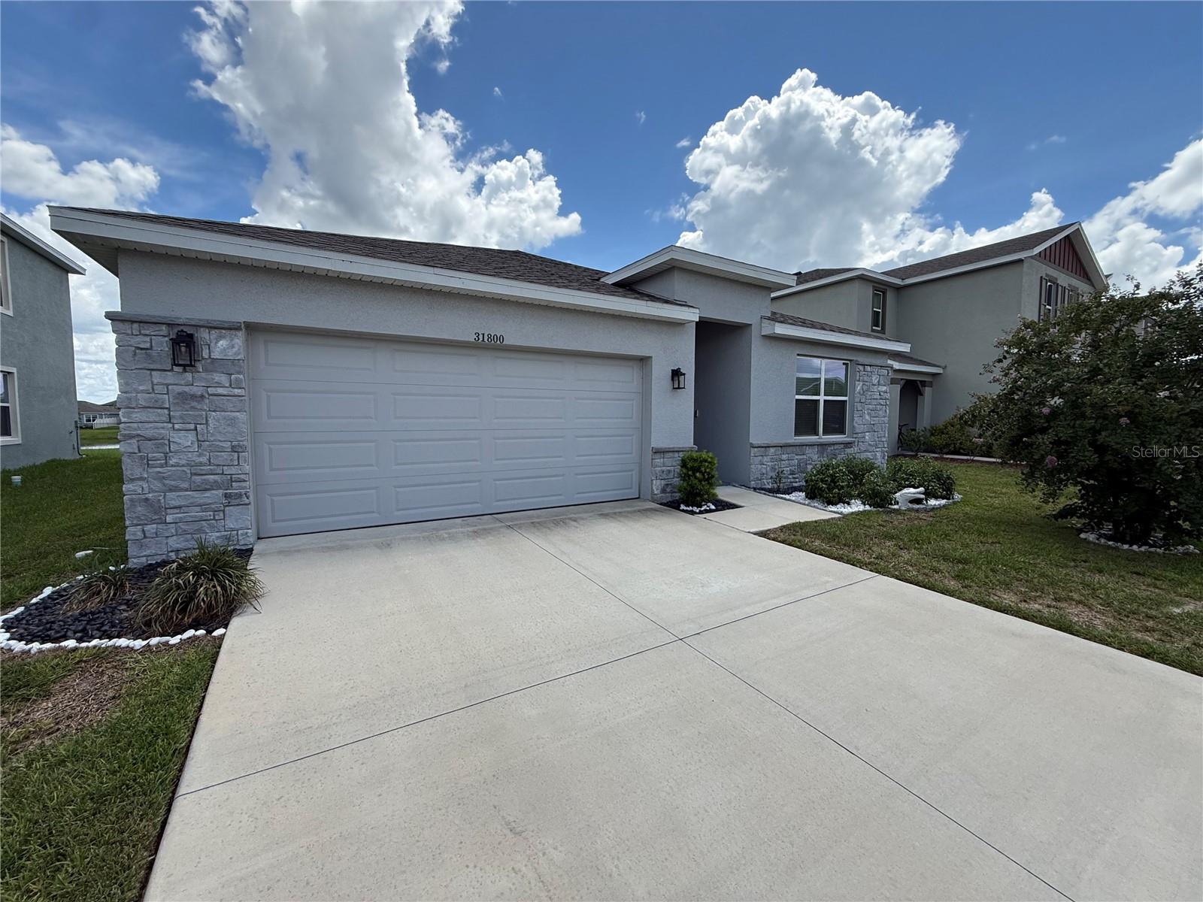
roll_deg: +0.1
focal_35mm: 14
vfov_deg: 85.7
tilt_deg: -3.5
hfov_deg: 102.1
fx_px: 487
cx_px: 602
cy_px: 451
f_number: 2.2
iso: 64
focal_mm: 2.22
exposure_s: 1/1656
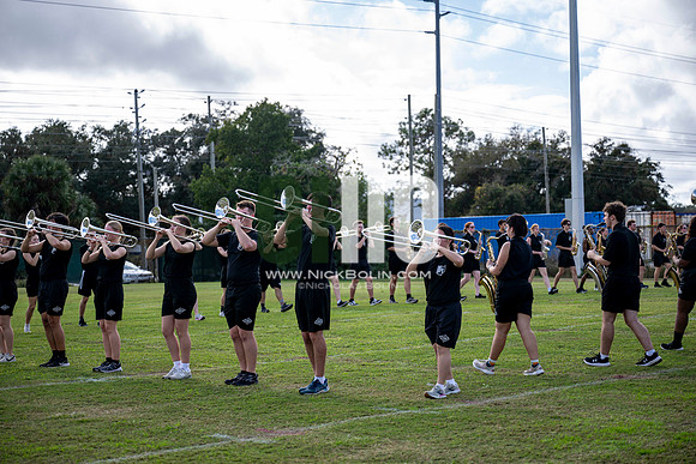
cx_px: 348
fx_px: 1354
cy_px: 232
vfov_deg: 19.5
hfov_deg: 28.8
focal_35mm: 70
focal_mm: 70
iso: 125
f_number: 2.8
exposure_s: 1/1250
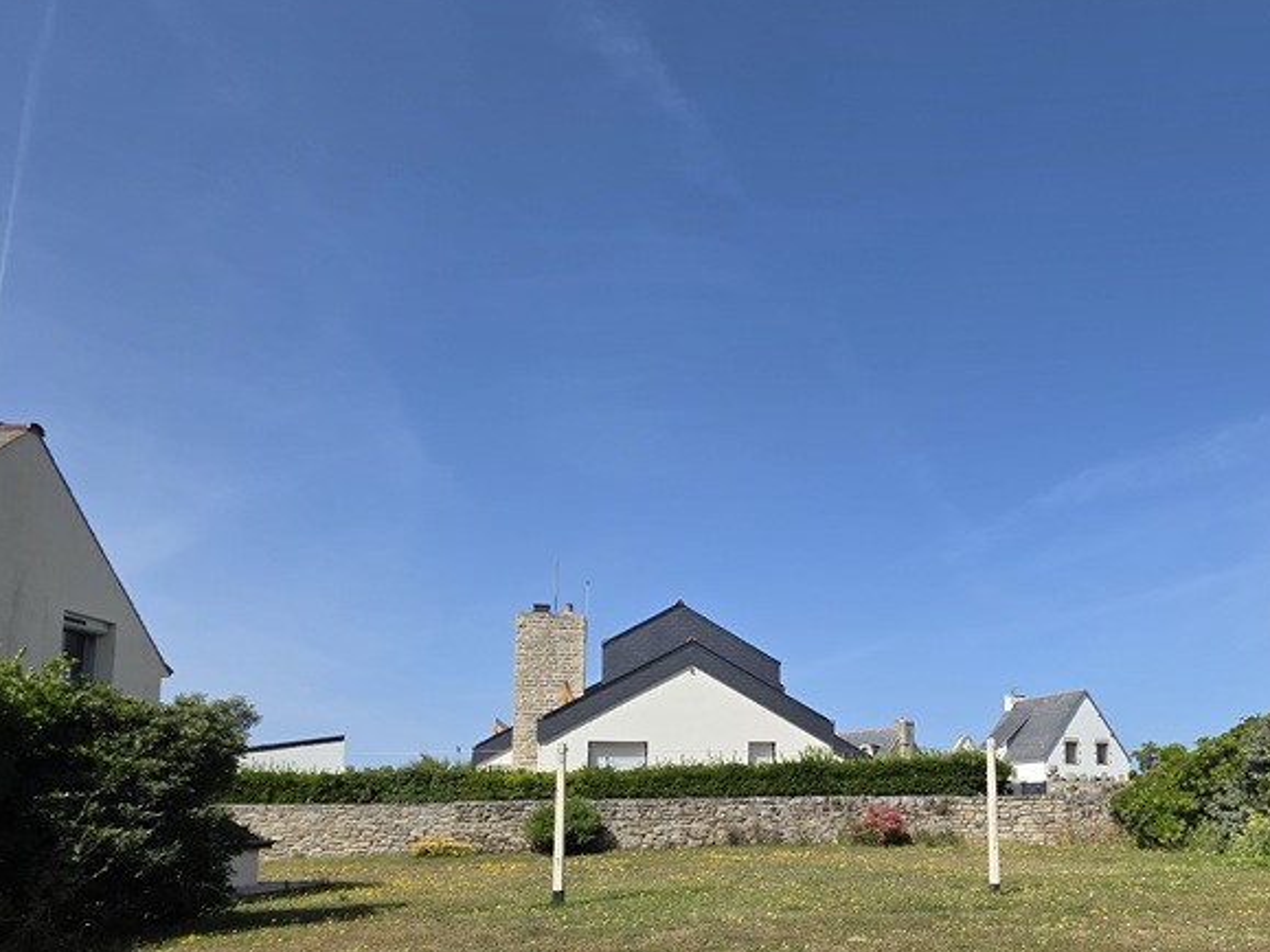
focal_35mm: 23
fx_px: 844
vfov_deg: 56.2
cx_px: 860
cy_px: 706
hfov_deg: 71.5
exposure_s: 1/2430
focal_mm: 2.2
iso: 40
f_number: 1.9
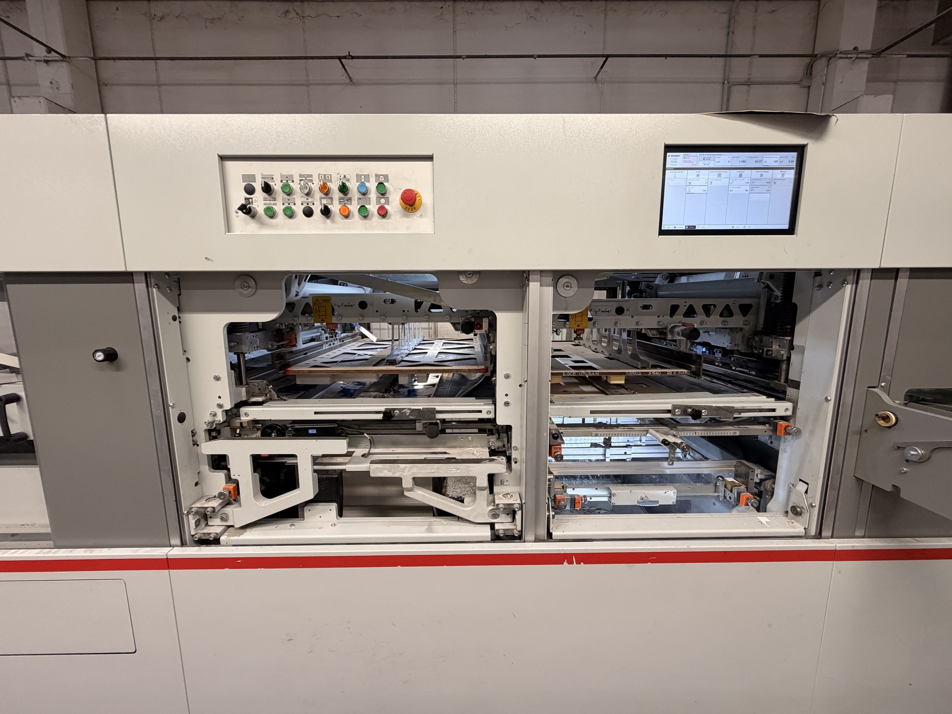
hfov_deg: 102.1
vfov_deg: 85.7
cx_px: 476
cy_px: 357
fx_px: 385
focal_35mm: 14
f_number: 2.2
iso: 160
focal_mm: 2.22
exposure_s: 1/100
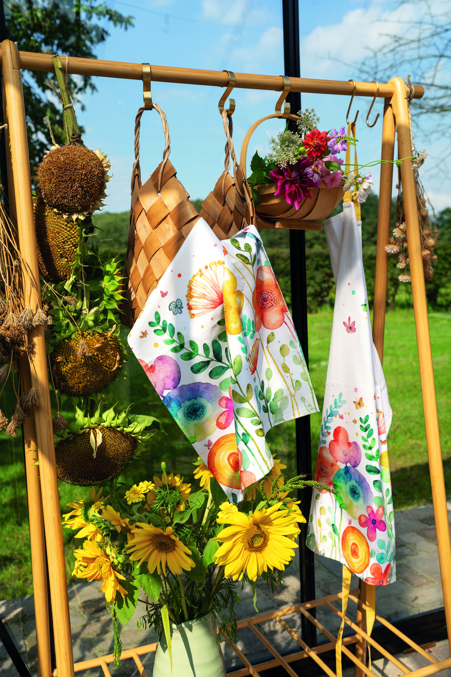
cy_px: 338
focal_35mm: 35
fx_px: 658
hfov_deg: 37.9
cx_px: 226
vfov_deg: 54.4
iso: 125
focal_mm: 35
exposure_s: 1/800
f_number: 5
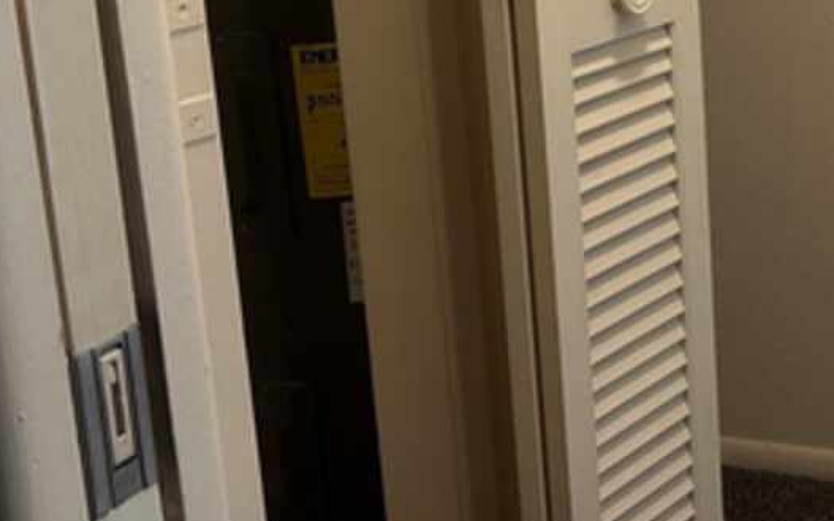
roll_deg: +2.0
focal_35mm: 67
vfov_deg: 18.7
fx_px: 1522
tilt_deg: -11.6
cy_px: -51
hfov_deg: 28.0
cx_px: 913
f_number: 1.5
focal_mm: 5.7
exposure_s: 1/60
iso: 125
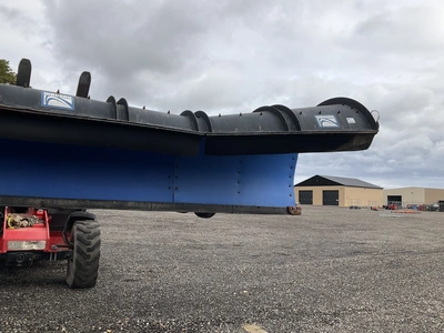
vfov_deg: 48.2
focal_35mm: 29
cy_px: 166
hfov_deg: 61.7
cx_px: 222
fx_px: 372
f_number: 1.8
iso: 25
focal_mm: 3
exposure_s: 1/1675
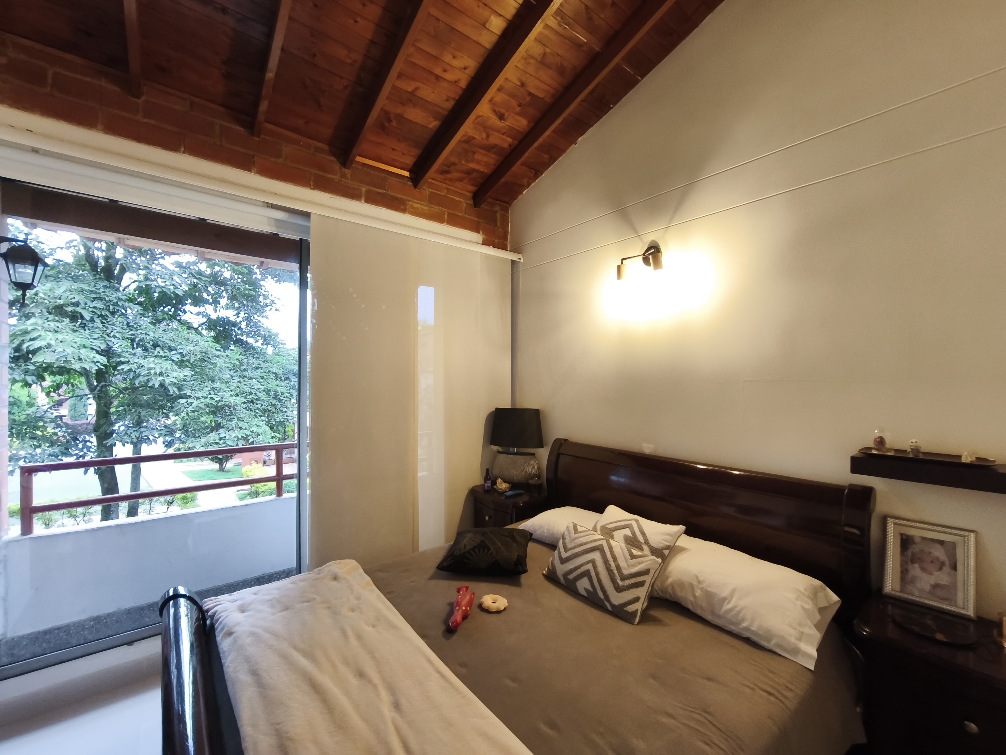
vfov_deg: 81.7
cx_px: 503
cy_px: 378
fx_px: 436
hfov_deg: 98.2
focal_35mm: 15
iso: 250
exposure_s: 1/30
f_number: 2.2
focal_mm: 1.91
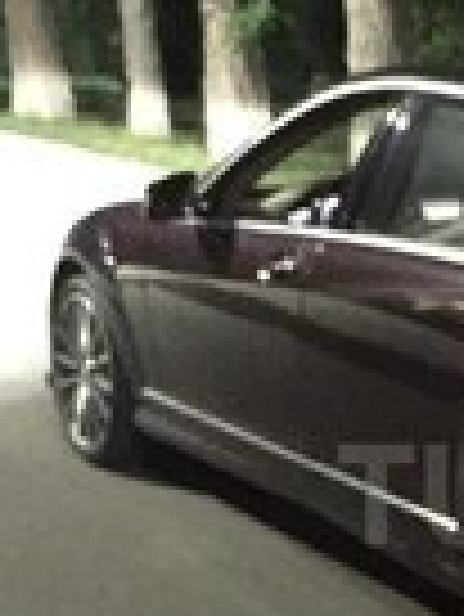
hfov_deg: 13.4
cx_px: 685
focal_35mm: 105
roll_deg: +0.9
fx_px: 1874
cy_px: 495
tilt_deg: -14.3
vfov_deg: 18.5
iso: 2000
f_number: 2.2
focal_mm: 4.15
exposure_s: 1/17
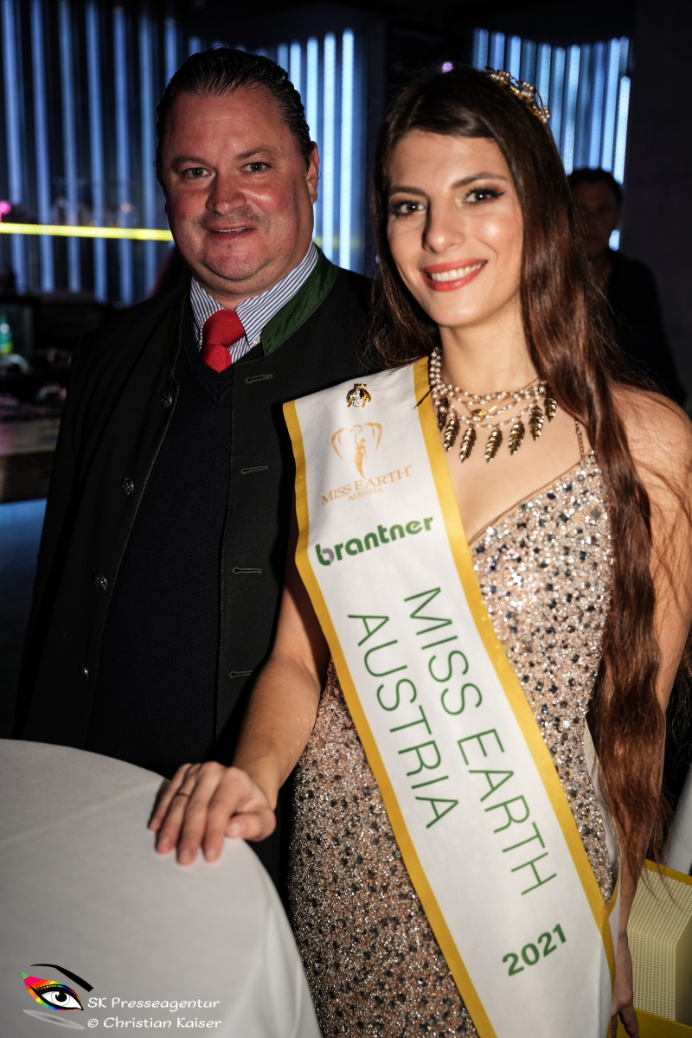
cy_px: 519
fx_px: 1058
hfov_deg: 36.2
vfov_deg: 52.3
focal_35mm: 37
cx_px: 346
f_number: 2.8
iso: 400
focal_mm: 36.7
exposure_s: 1/60
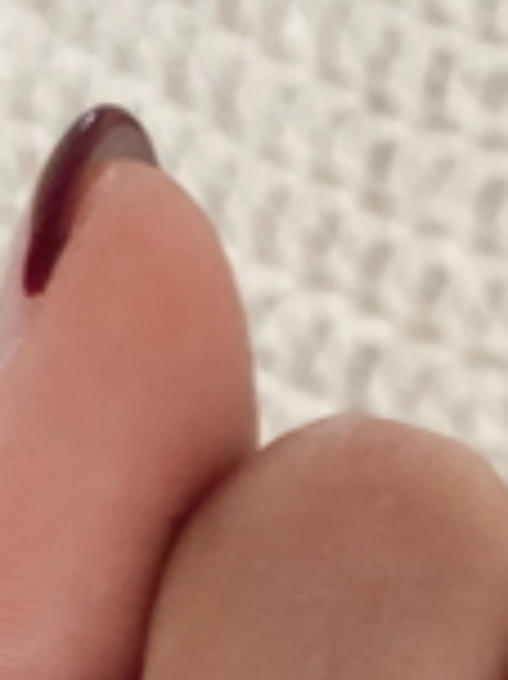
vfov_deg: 19.4
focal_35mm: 92
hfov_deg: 15.3
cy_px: 930
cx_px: 665
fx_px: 1803
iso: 500
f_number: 1.6
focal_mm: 4.2
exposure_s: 1/41
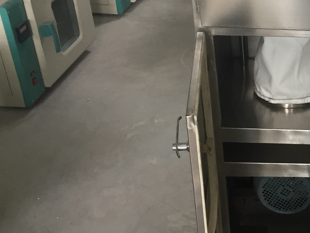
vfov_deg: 21.9
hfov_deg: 26.3
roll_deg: -2.5
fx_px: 600
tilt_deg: -28.3
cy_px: 78
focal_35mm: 67
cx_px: 357
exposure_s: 1/33
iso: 50
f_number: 2.2
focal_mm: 4.15
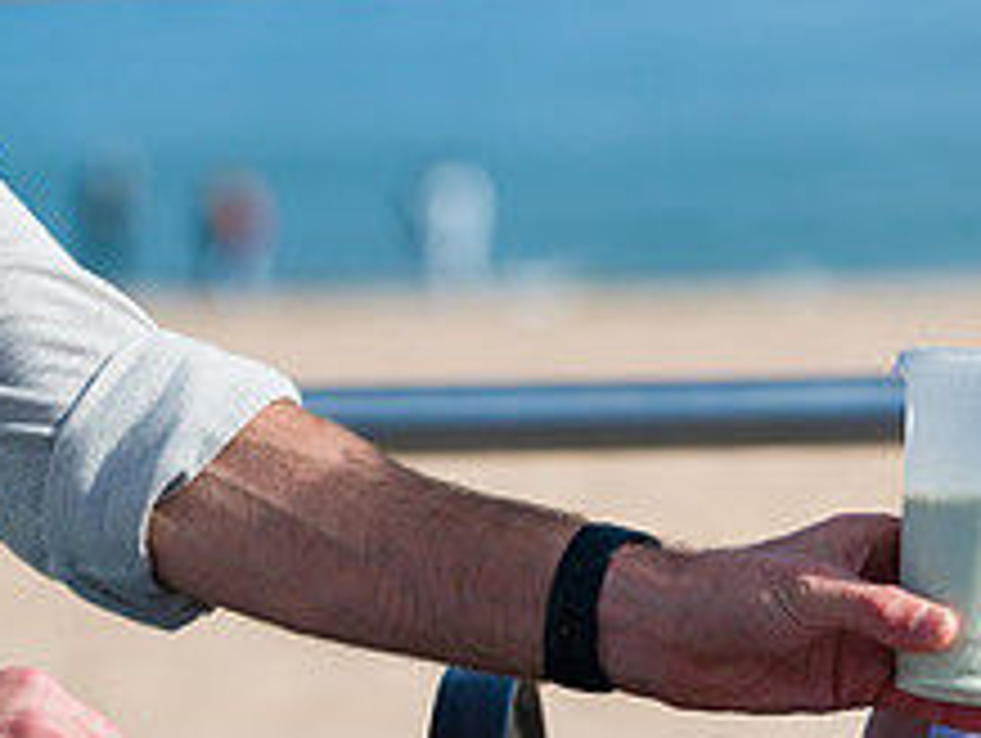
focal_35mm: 286
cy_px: 212
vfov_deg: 5.2
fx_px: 8114
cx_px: 1102
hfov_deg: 6.9
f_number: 4
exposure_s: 1/2500
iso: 200
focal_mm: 112
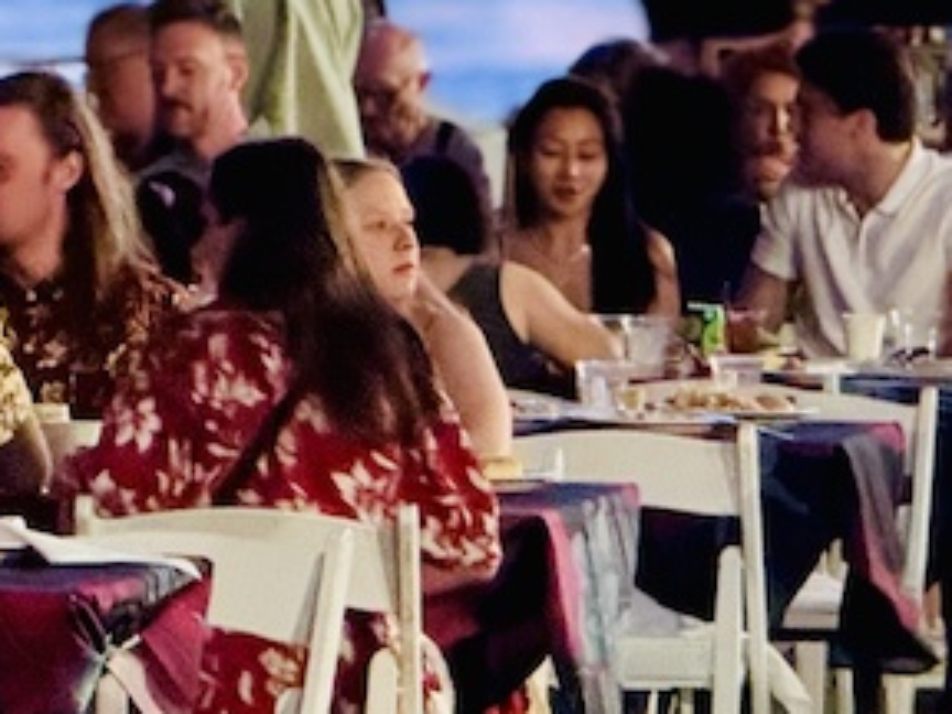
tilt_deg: -1.5
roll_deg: +0.1
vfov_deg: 3.5
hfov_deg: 4.7
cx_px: 648
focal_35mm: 420
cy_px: 73
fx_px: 11551
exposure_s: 1/20
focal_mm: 15.66
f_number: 2.8
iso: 2000
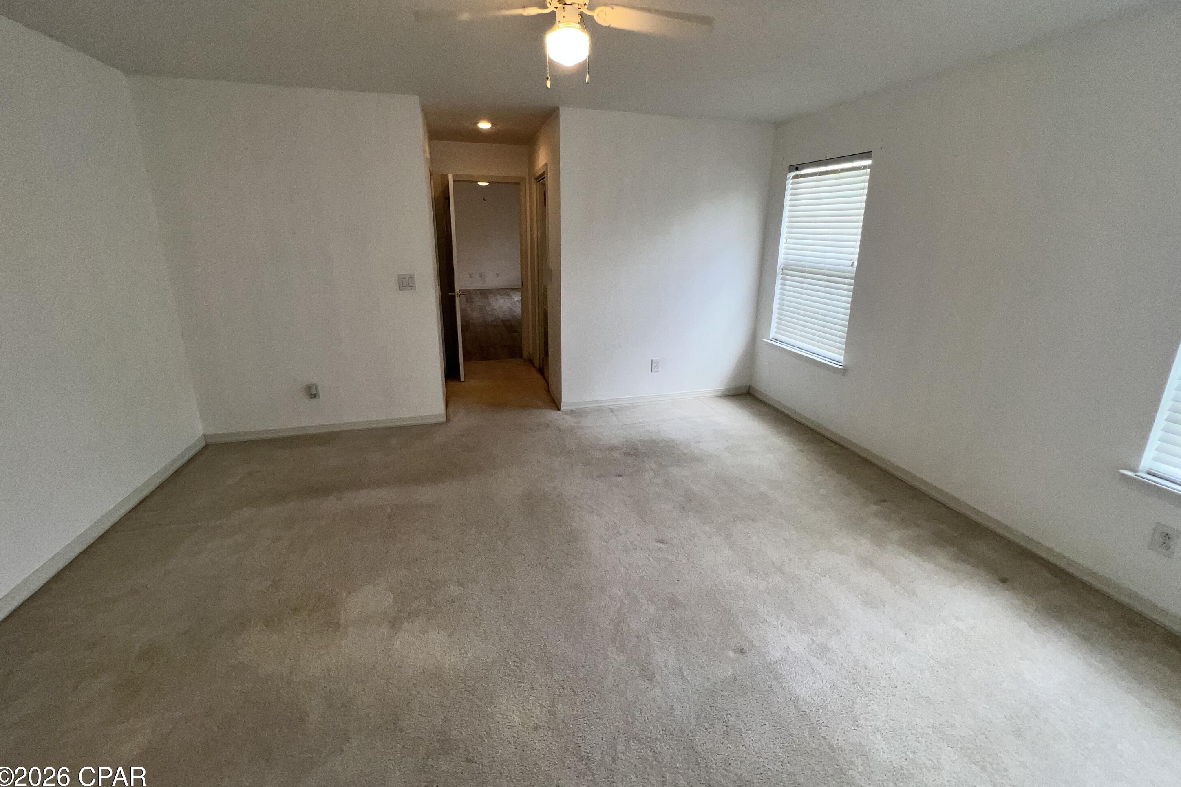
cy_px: 361
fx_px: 459
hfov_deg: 104.2
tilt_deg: -14.8
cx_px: 604
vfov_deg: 81.1
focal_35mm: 14
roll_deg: -0.5
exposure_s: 1/122
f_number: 1.8
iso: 40
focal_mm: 1.57
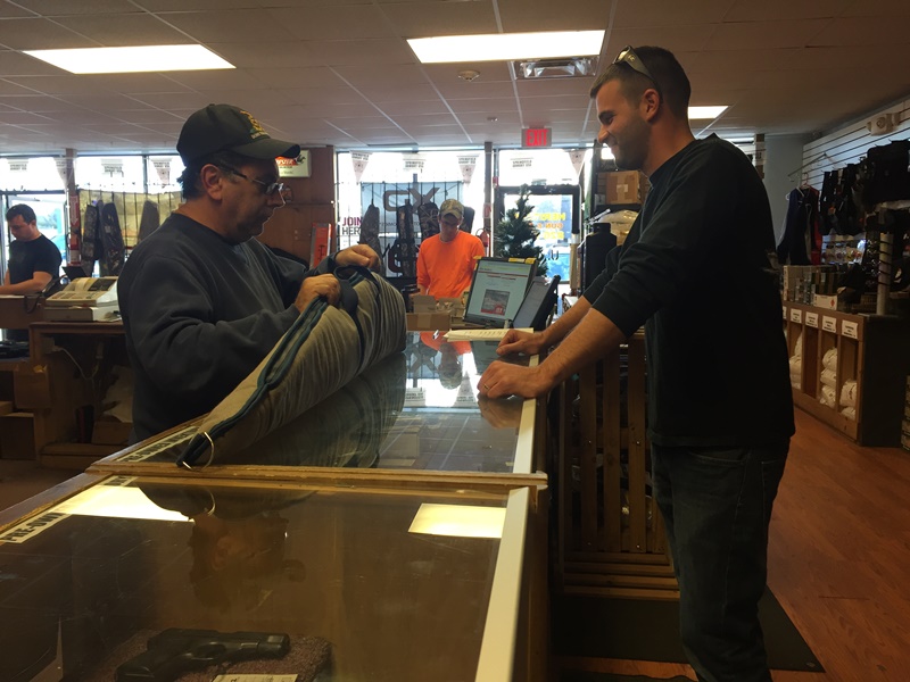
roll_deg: +0.4
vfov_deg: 48.2
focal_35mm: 29
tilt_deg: -6.3
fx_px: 762
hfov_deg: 61.7
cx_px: 455
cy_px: 341
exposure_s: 1/40
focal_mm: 4.15
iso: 32
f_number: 2.2
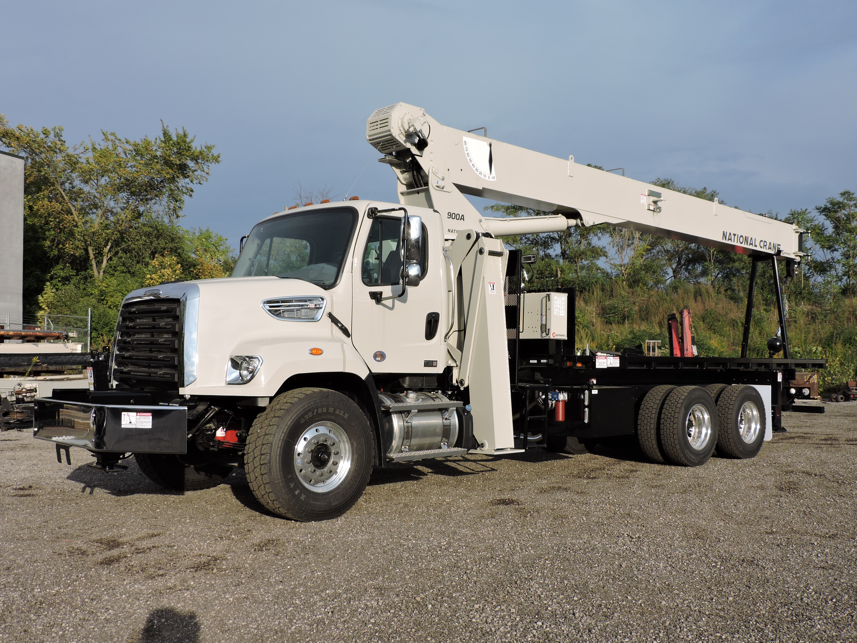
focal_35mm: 35
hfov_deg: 52.6
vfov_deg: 40.7
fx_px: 867
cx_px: 428
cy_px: 322
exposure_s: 1/1250
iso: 100
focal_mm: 6.2
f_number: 3.3
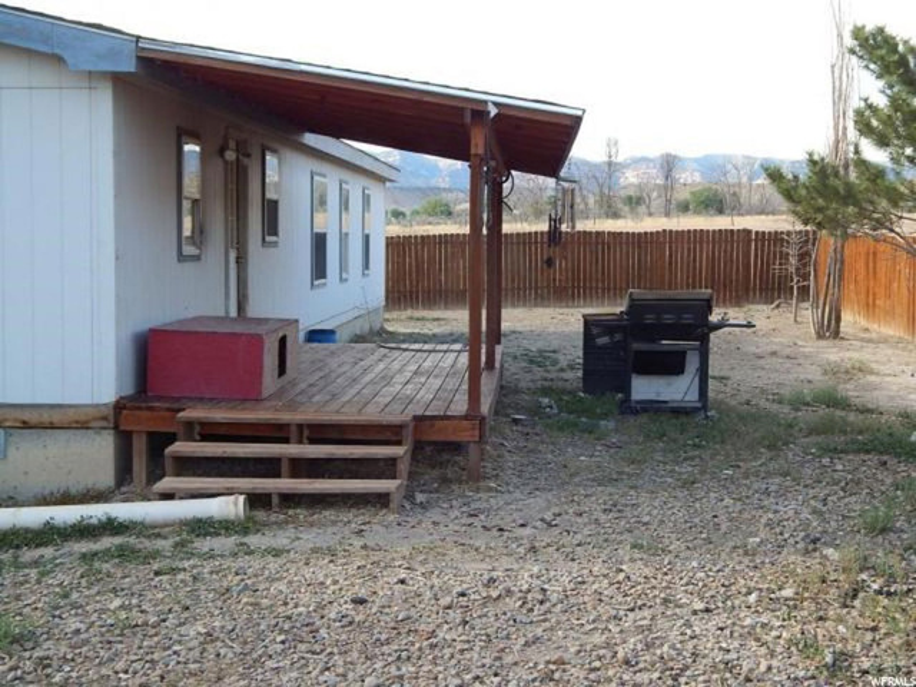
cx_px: 458
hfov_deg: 34.9
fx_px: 1455
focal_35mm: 55
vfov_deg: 26.6
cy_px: 344
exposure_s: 1/200
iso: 125
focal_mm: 9.7
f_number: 3.8
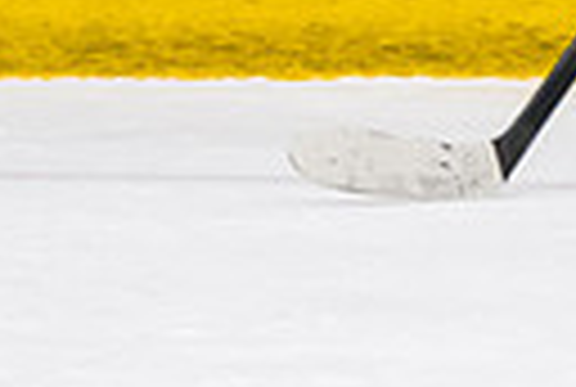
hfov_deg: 1.6
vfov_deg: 1.0
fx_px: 21185
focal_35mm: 1321
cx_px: 1115
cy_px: -416
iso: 2000
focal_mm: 145
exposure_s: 1/640
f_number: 3.2
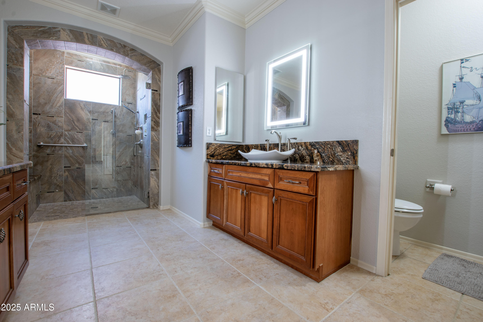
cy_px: 161
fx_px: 201
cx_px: 242
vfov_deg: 77.3
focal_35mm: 15
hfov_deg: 100.4
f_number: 11
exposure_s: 1.3
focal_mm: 10
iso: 100
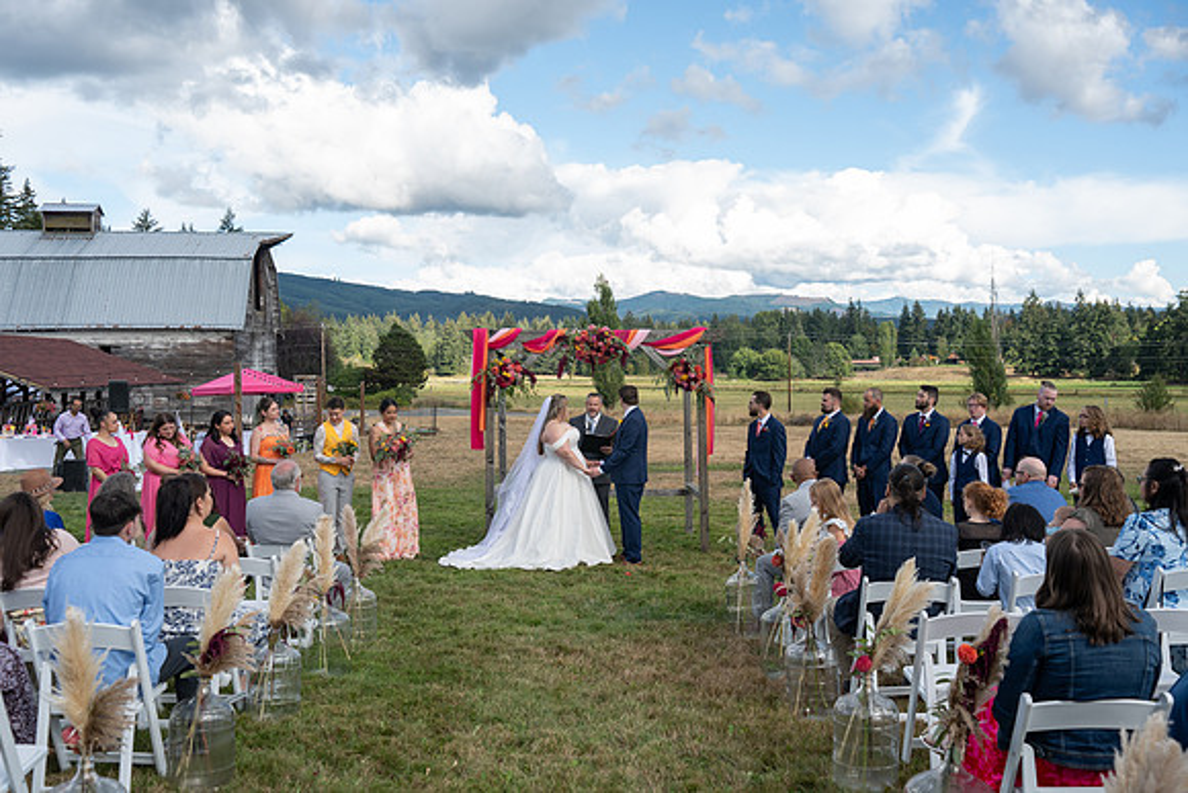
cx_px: 594
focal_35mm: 35
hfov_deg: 54.4
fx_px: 1155
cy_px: 396
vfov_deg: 37.9
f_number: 4.5
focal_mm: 35
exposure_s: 1/1000
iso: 400
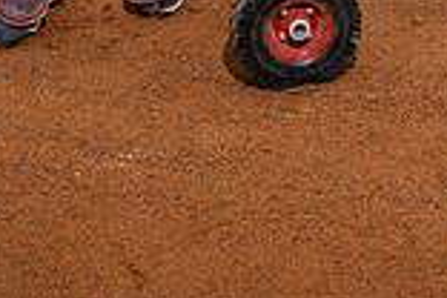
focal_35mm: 81
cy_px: -327
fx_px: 1006
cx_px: 321
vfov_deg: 13.9
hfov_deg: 24.8
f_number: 7.1
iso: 100
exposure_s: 1/125
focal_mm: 28
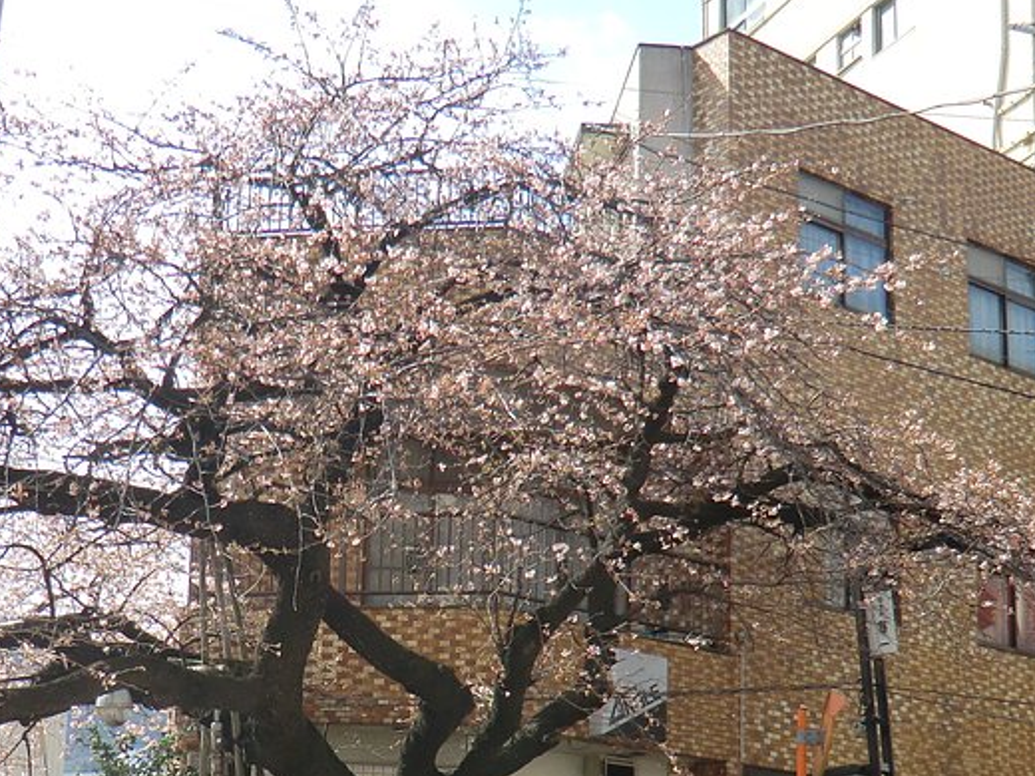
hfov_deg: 28.8
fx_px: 2003
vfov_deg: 21.7
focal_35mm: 67
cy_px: 599
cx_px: 358
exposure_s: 1/250
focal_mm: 6.1
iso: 64
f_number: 3.6
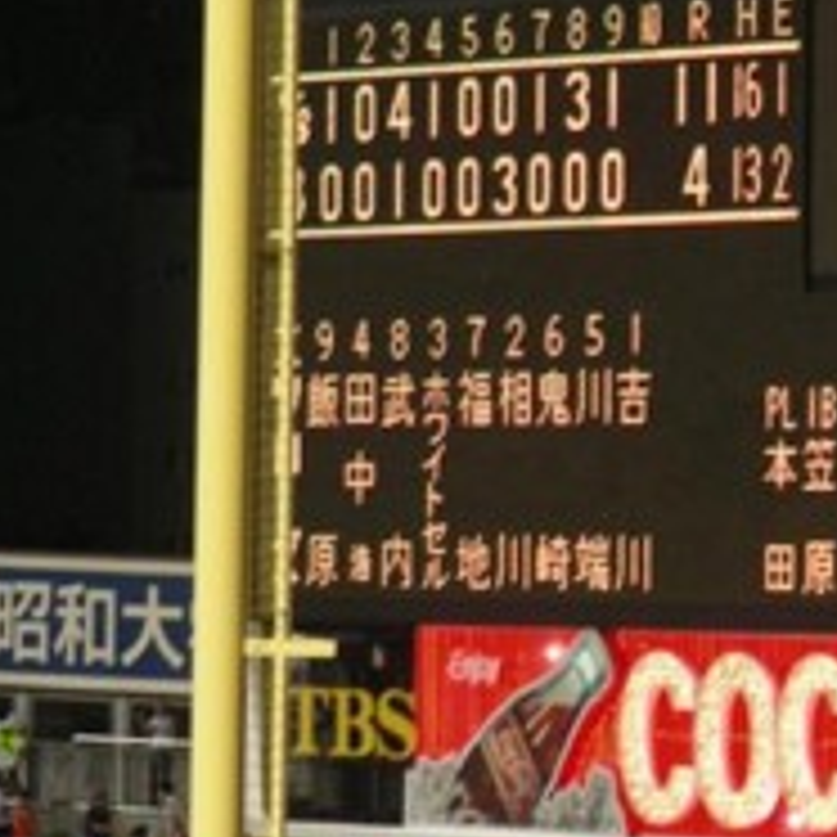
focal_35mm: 317
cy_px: 225
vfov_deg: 5.5
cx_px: 954
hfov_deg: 5.5
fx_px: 8672
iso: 200
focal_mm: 24.7
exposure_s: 1/42.8
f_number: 3.5
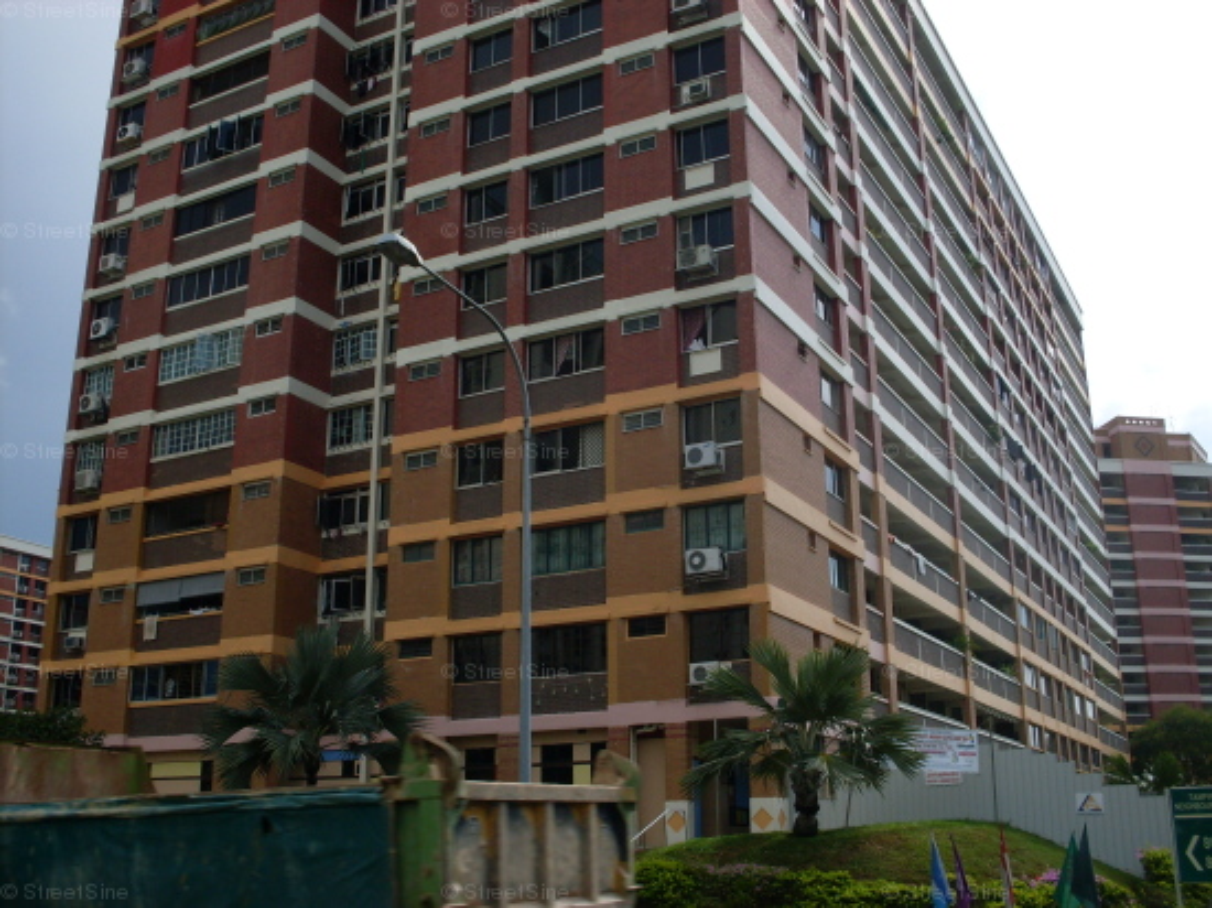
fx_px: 1330
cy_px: 454
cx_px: 606
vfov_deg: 37.7
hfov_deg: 49.0
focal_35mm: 38
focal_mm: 6.3
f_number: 8.4
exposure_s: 1/180
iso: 80
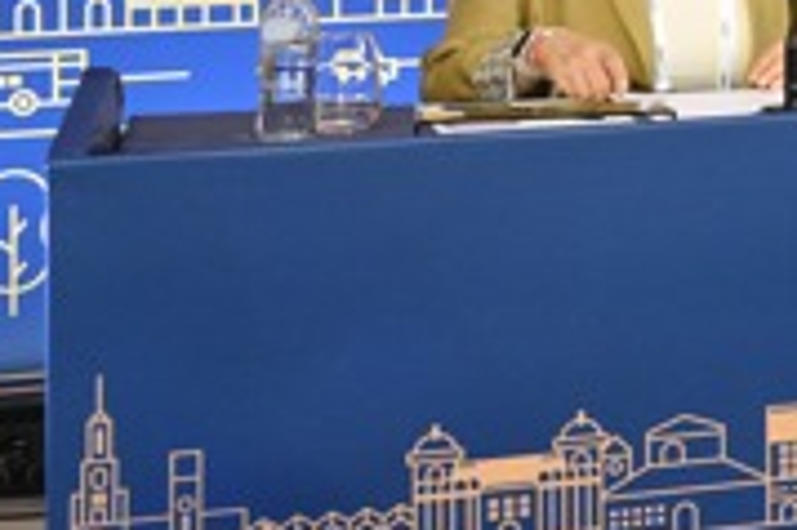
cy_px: -387
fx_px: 3396
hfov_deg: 11.2
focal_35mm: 154
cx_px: 1932
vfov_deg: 8.6
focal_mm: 30.5
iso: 1600
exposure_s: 1/125
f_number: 5
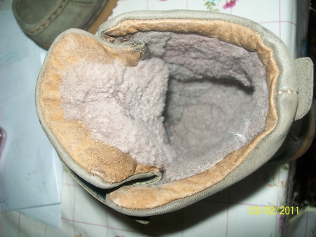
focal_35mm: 36
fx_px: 329
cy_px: 118
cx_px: 158
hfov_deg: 51.3
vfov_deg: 39.7
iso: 64
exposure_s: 1/60
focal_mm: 6
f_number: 2.7
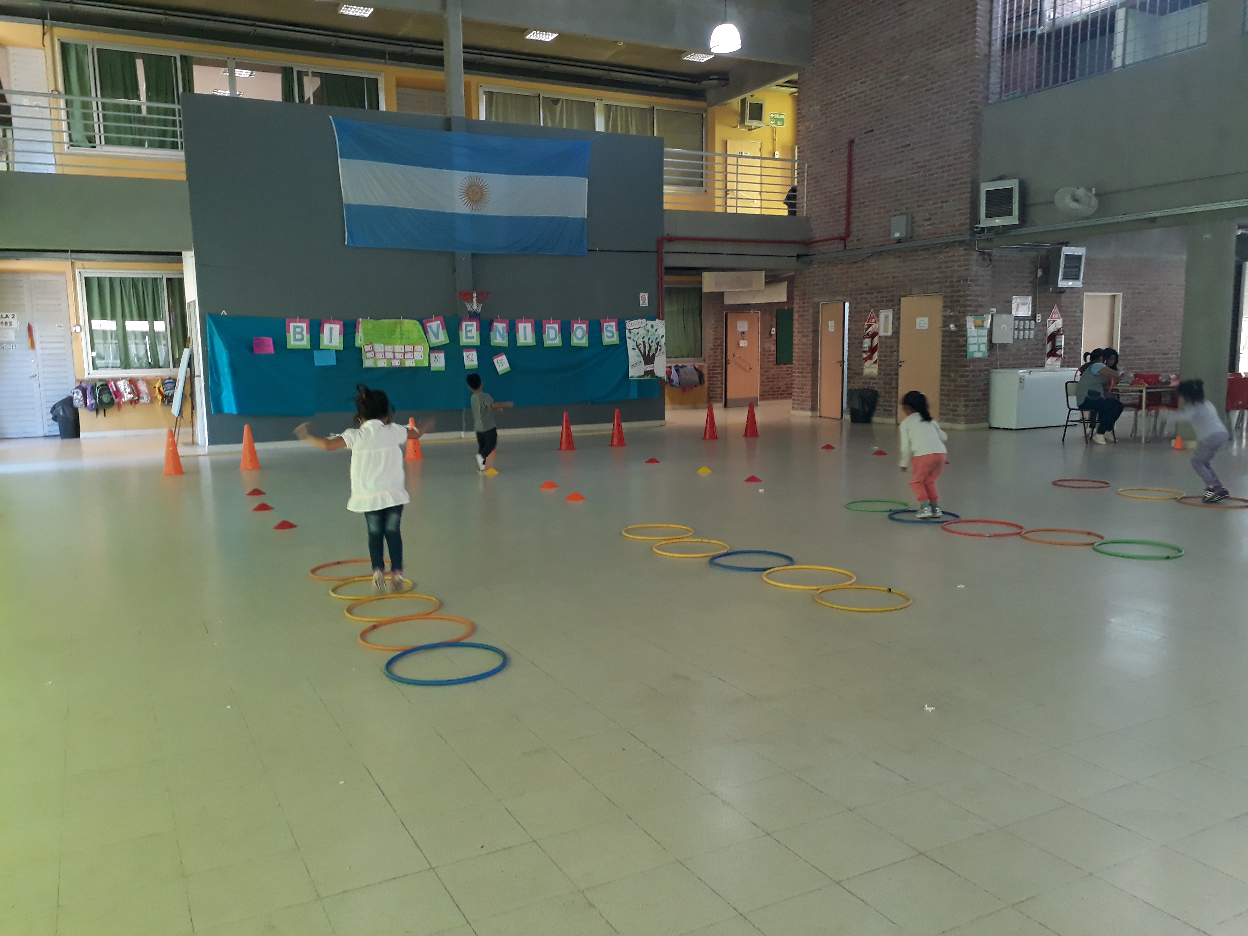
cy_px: 468
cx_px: 624
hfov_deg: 65.3
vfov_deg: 51.4
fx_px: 973
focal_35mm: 27
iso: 125
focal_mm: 3.6
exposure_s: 1/33
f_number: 1.9
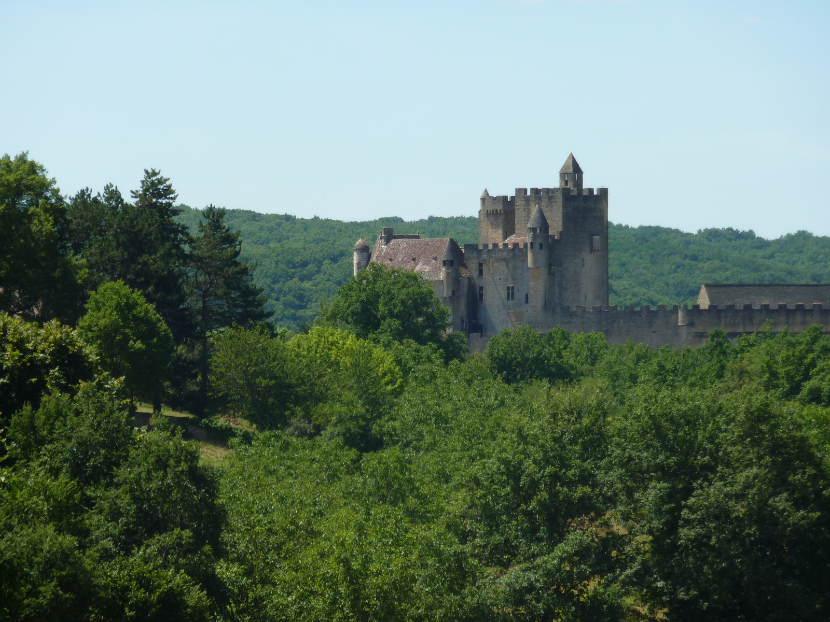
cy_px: 311
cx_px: 415
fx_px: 4700
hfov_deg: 10.1
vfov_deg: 7.6
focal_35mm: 196
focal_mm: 32.1
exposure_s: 1/400
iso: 80
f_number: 4.5
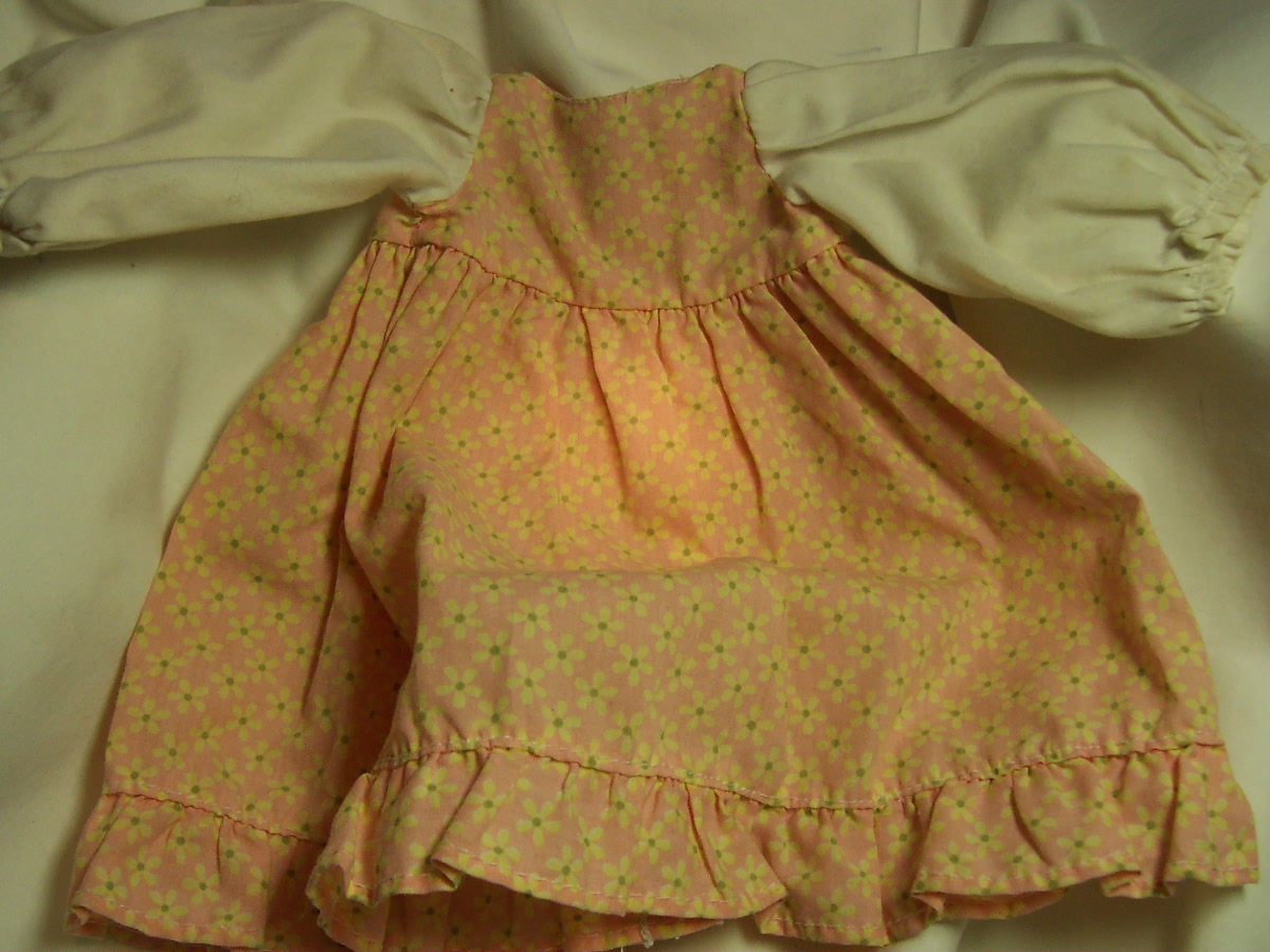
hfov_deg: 50.1
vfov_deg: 38.7
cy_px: 476
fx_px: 1357
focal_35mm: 37
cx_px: 635
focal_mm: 5.6
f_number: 2.8
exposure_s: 1/90
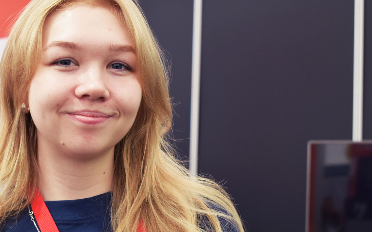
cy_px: 138
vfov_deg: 14.5
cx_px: 108
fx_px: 912
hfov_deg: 22.9
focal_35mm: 90
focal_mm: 38
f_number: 5.6
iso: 400
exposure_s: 1/125
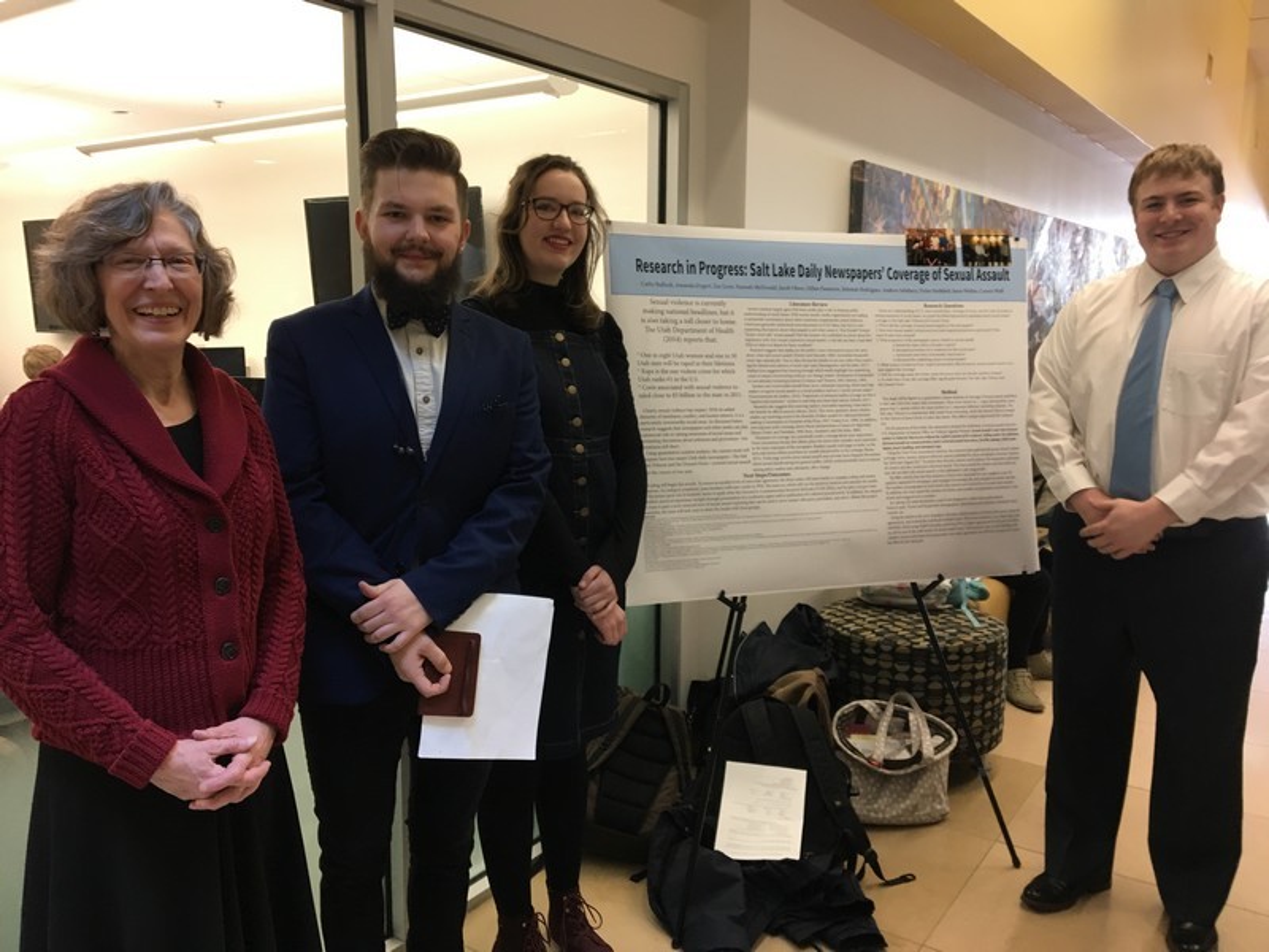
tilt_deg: -8.6
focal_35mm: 29
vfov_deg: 48.2
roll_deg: +0.1
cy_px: 476
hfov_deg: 61.7
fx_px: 1063
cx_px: 634
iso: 80
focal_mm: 4.15
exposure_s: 1/30
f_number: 2.2
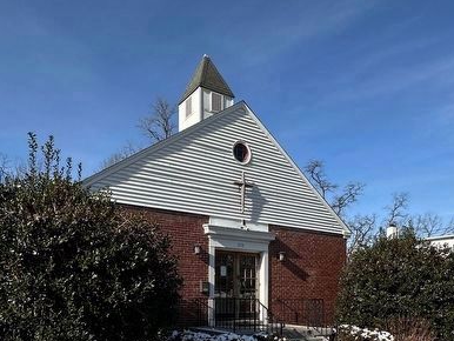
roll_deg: -0.7
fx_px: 381
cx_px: 186
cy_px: 294
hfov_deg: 61.2
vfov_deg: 44.7
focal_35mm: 29
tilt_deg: +1.0
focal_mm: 2.22
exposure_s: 1/1114
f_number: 2.2
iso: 40
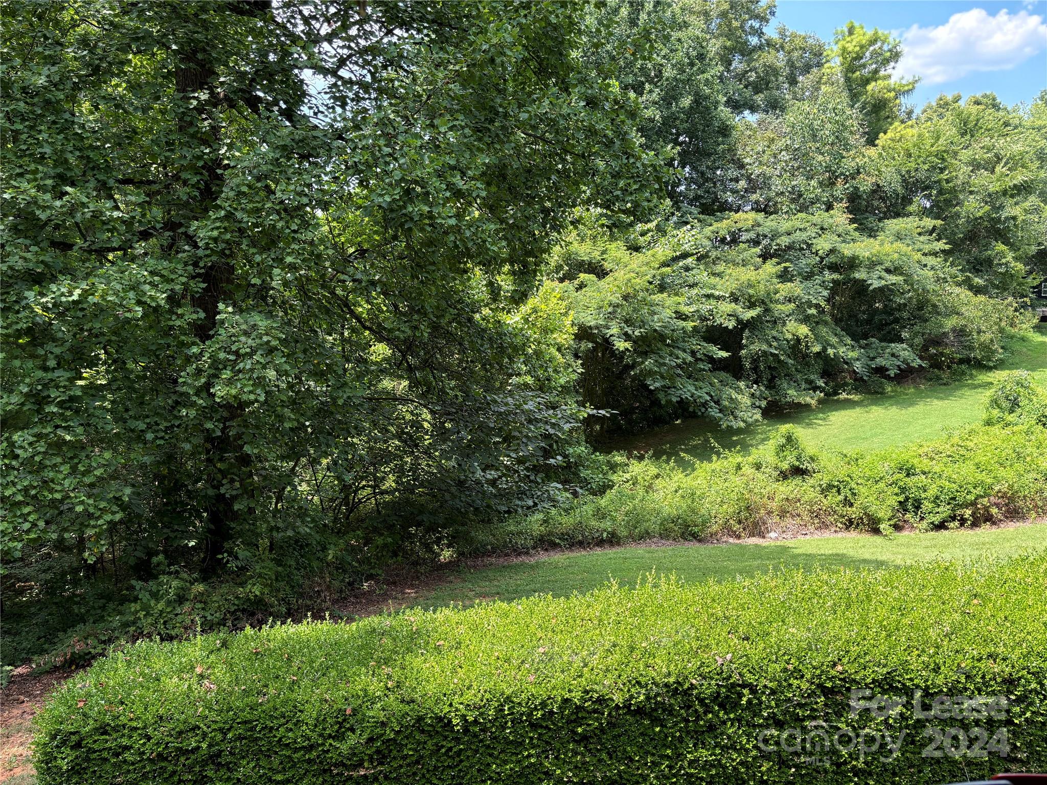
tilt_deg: -7.8
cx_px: 524
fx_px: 786
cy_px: 392
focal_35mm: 26
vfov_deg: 53.1
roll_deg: +2.8
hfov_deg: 67.3
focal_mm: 5.96
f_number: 1.6
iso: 50
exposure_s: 1/439
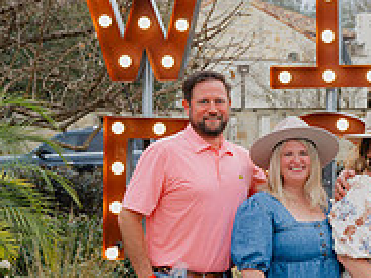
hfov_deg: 15.7
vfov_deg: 12.4
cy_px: 194
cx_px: 485
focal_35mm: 119
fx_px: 1275
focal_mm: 39
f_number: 5
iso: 200
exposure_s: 1/160
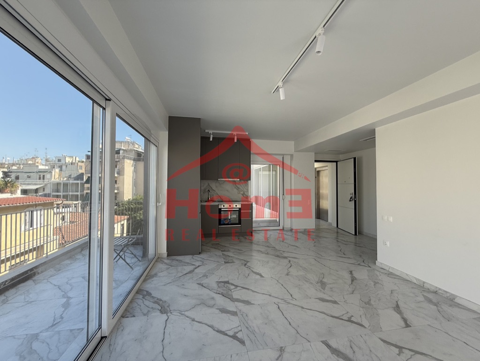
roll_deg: -0.6
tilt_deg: +2.1
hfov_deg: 102.0
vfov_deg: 85.7
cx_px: 240
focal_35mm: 14
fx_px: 194
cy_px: 180
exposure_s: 1/266
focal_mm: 2.22
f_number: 2.2
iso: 50
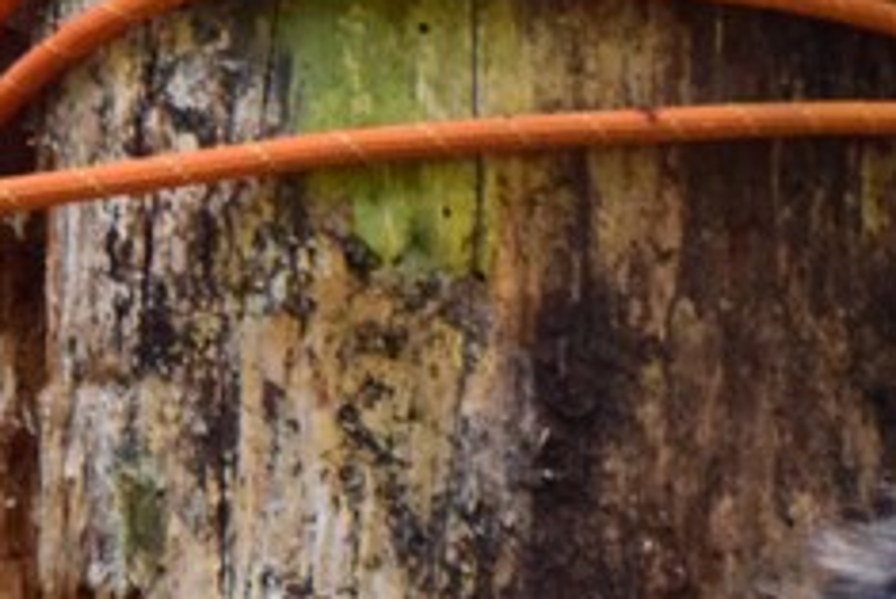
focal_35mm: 457
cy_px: 1143
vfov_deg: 3.0
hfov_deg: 4.5
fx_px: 11381
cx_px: -366
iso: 3200
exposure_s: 1/250
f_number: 4
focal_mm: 70
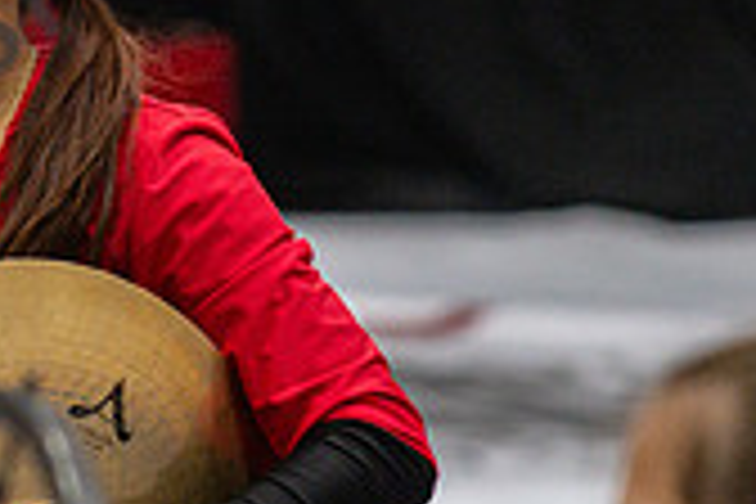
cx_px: -9
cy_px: 181
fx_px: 18605
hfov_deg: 2.3
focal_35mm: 886
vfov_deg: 1.6
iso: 6400
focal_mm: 200
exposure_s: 1/500
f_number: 4
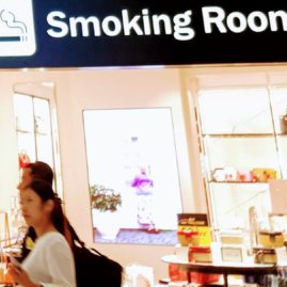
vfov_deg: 17.5
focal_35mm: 91
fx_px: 854
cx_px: -170
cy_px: -118
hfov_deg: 16.9
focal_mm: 3.6
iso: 100
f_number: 1.9
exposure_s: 1/30
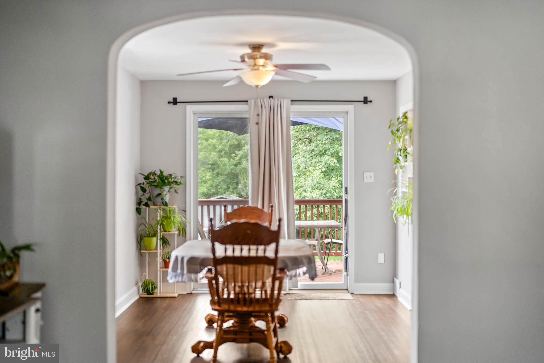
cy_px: 182
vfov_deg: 27.0
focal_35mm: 50
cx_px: 272
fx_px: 755
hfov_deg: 39.6
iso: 250
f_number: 1.4
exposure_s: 1/200
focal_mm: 50
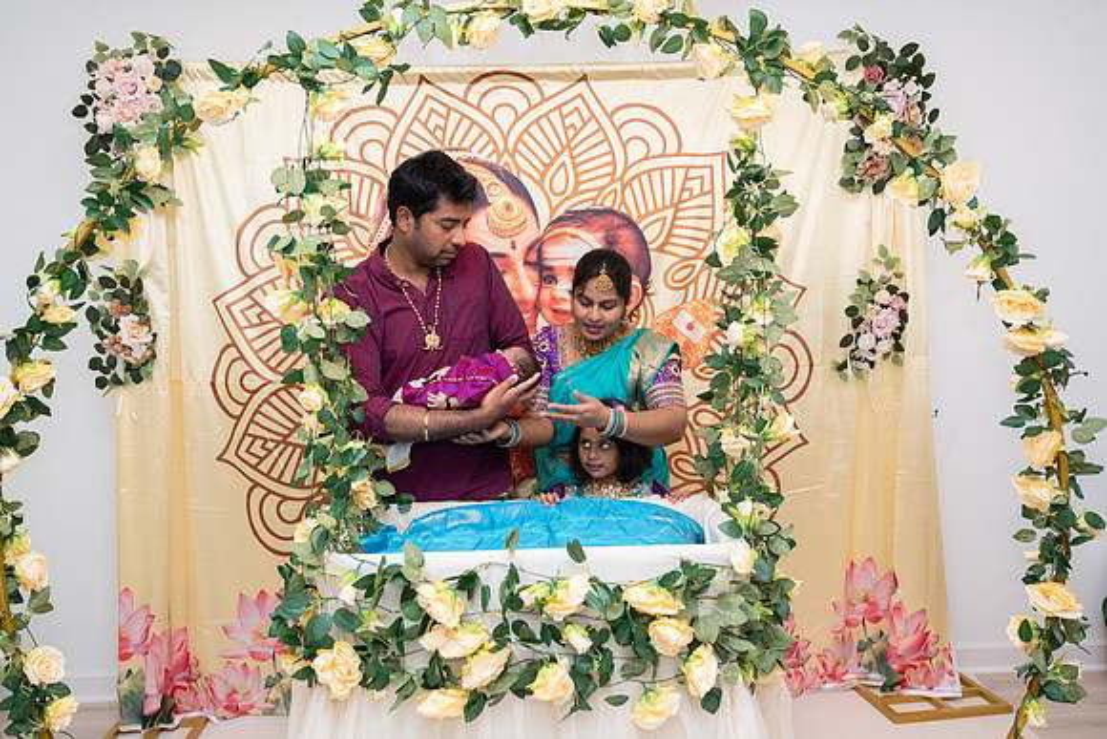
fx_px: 861
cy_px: 370
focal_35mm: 28
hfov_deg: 65.5
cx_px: 554
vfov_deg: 46.4
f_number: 3.5
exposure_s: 1/200
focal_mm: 28
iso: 500
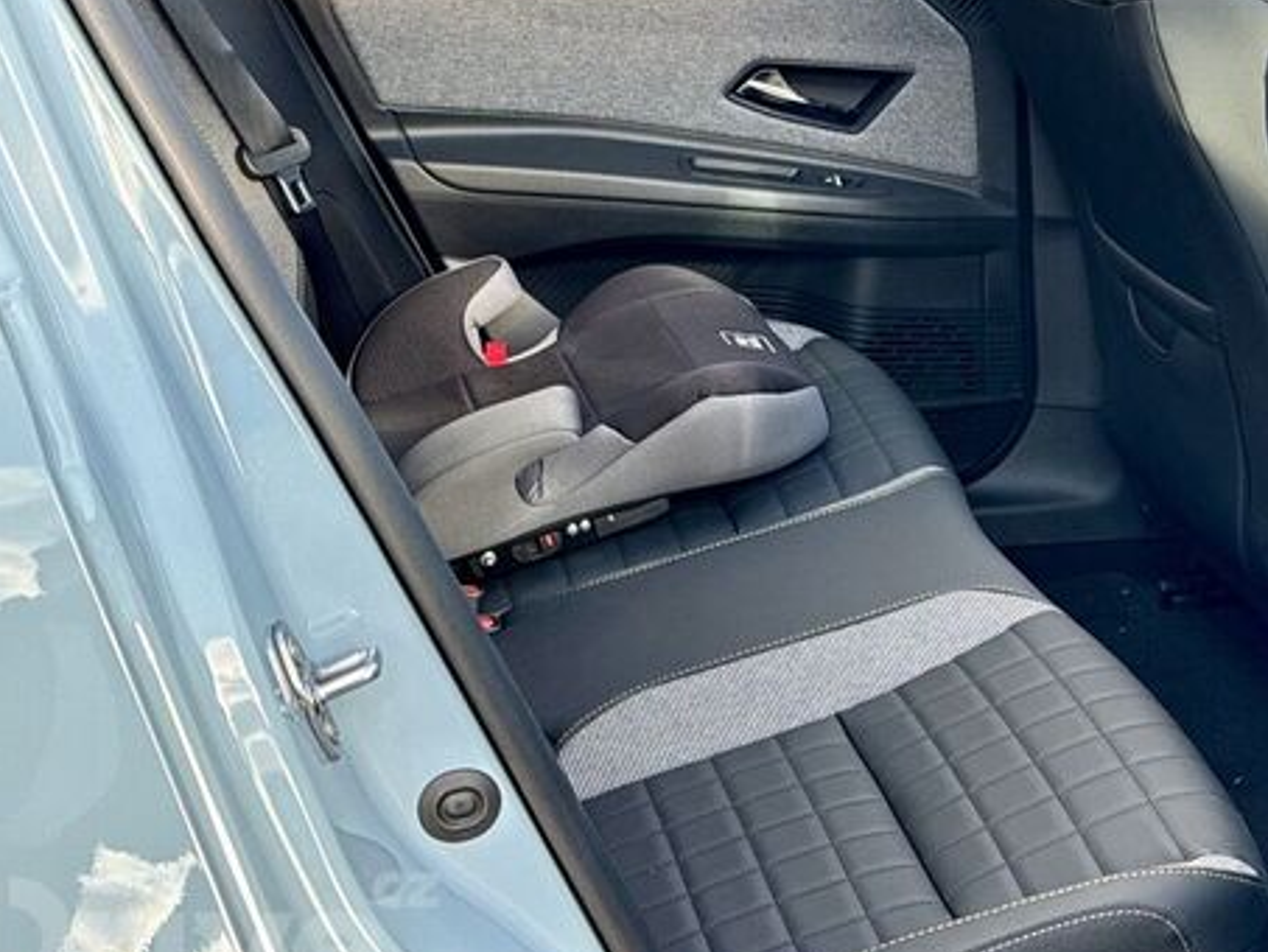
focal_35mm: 78
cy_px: 288
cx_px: 915
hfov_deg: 24.8
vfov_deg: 18.8
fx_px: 2858
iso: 100
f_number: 1.78
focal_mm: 6.76
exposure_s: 1/331
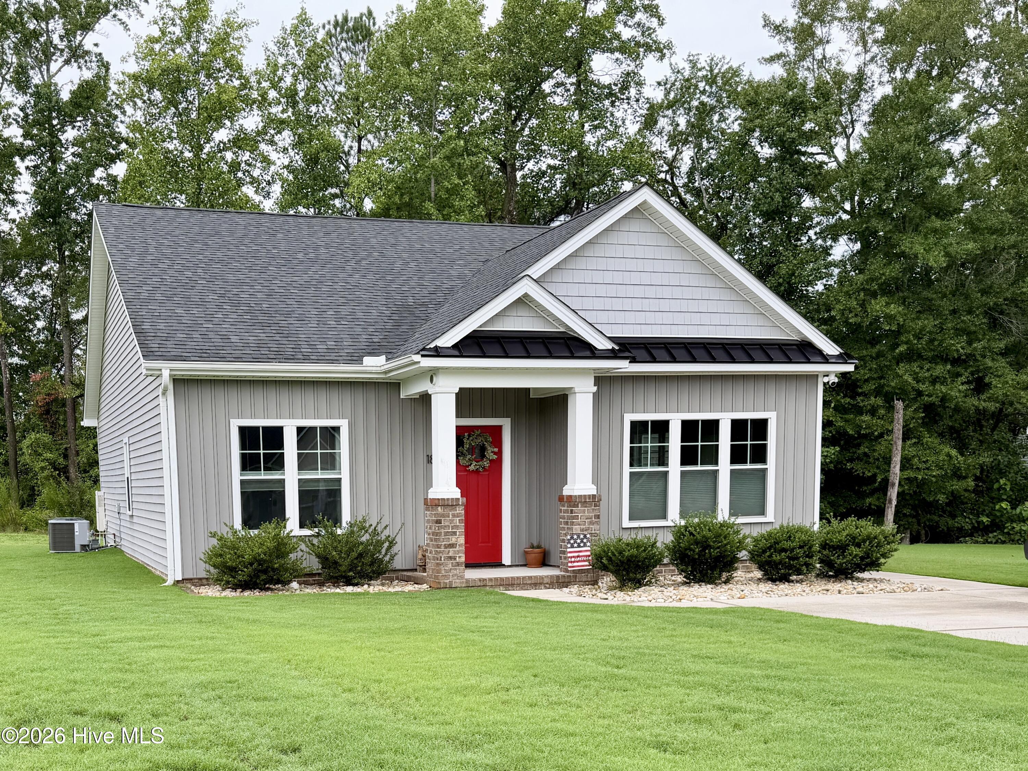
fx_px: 713
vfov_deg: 56.8
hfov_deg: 71.6
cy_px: 386
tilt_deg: -5.9
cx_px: 514
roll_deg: +1.0
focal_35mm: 24
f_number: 1.78
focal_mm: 6.76
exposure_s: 1/643
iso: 80
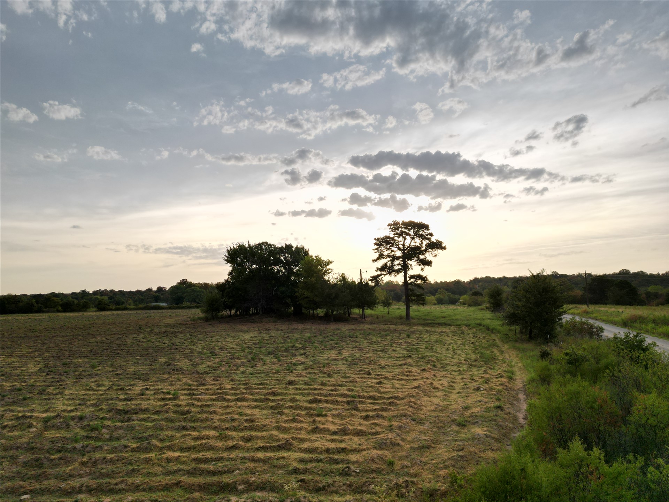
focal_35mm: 24
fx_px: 464
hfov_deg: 71.6
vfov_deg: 56.8
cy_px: 251
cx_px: 334
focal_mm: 6.72
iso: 110
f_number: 1.7
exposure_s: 1/2000
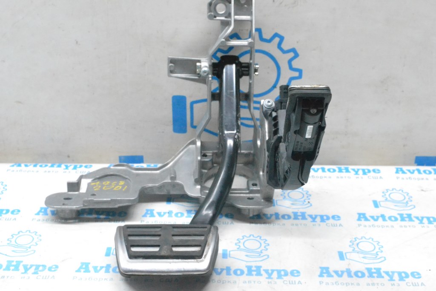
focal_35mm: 54
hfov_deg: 36.9
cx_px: 218
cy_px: 146
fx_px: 654
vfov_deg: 25.1
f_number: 10
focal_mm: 36
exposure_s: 1/125
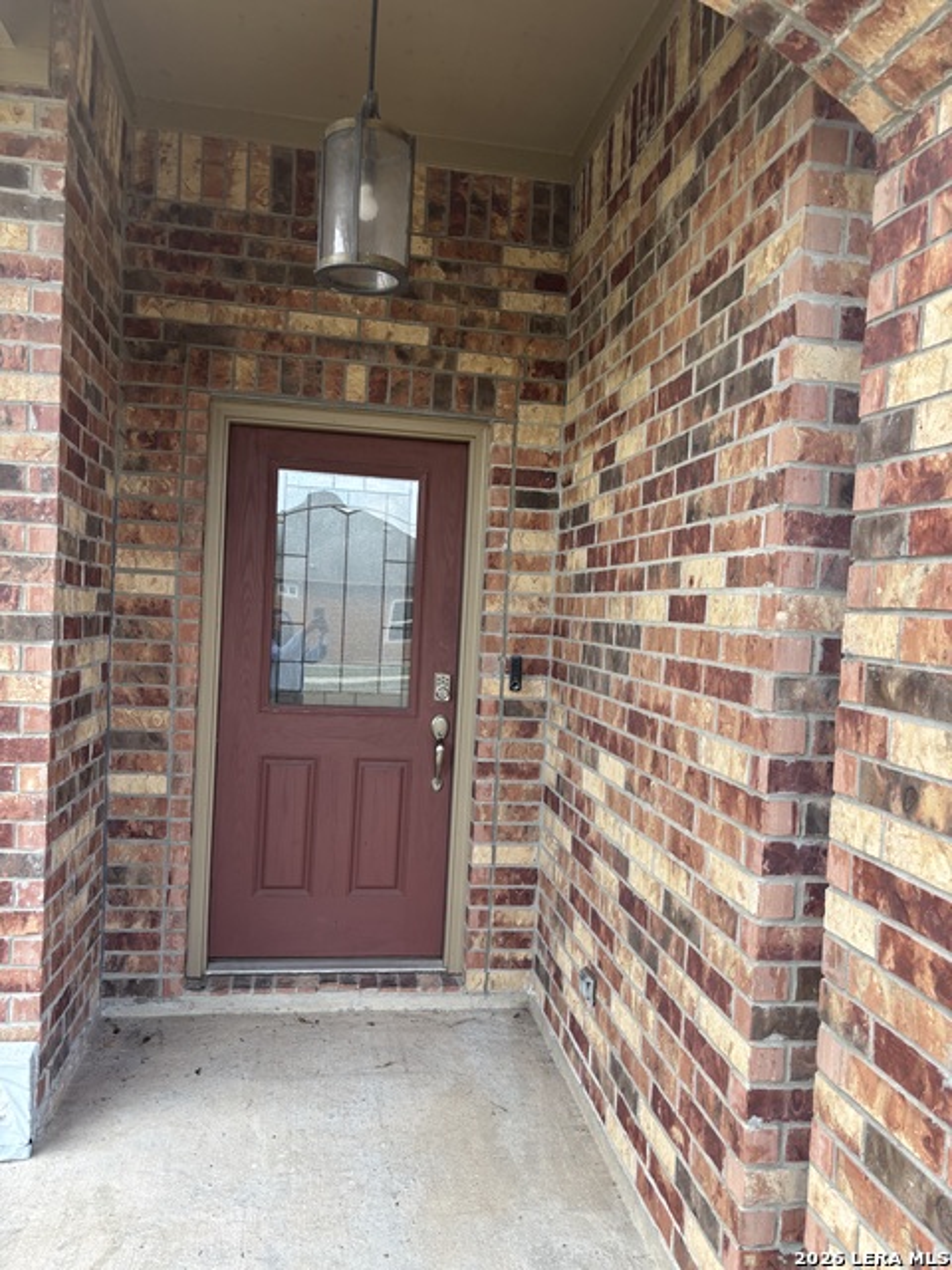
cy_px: 635
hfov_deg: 53.1
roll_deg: -4.6
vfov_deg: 67.3
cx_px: 476
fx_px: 953
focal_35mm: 26
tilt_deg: -2.0
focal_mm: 5.96
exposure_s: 1/207
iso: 40
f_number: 1.6
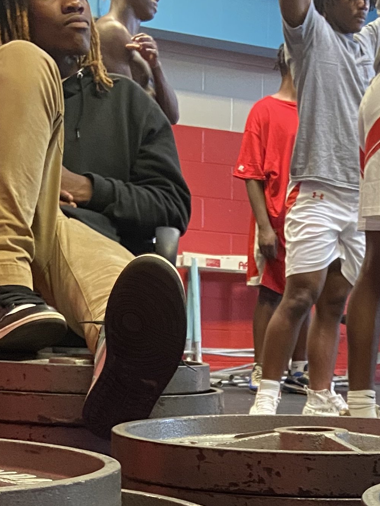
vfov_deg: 23.1
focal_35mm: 78
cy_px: 599
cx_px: 342
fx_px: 1142
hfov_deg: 18.6
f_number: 1.8
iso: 500
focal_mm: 4.25
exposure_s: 1/40
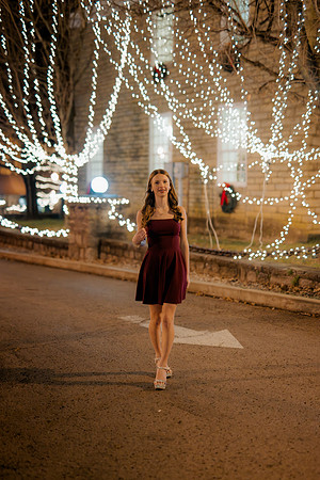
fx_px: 667
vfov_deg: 39.6
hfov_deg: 27.0
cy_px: 240
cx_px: 160
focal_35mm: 50
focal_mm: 50
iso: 2500
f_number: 1.4
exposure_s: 1/200
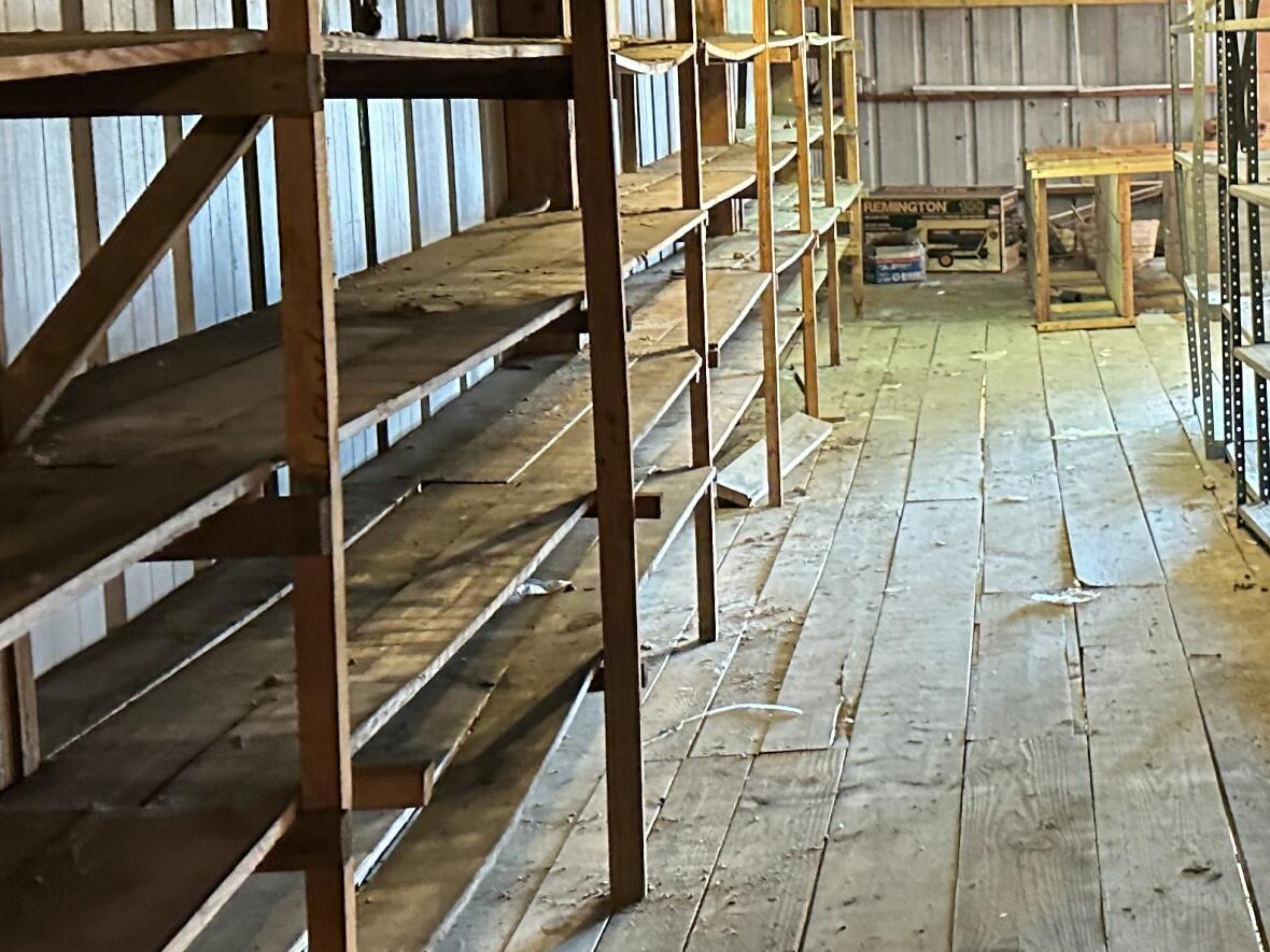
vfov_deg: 23.9
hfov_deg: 30.1
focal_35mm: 61
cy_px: 308
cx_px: 1175
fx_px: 2238
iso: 640
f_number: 1.78
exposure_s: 1/40
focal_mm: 6.86
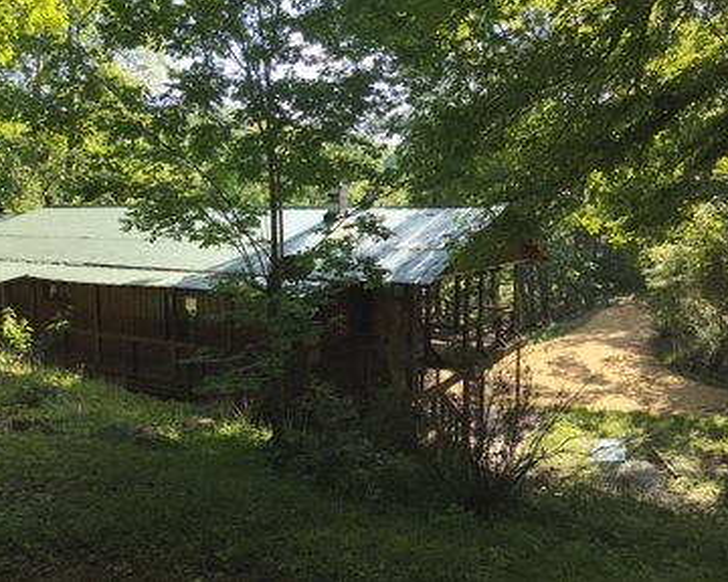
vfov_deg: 54.9
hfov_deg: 65.9
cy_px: 283
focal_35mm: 26
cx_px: 394
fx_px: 560
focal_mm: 4.4
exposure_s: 1/240
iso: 100
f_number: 2.8
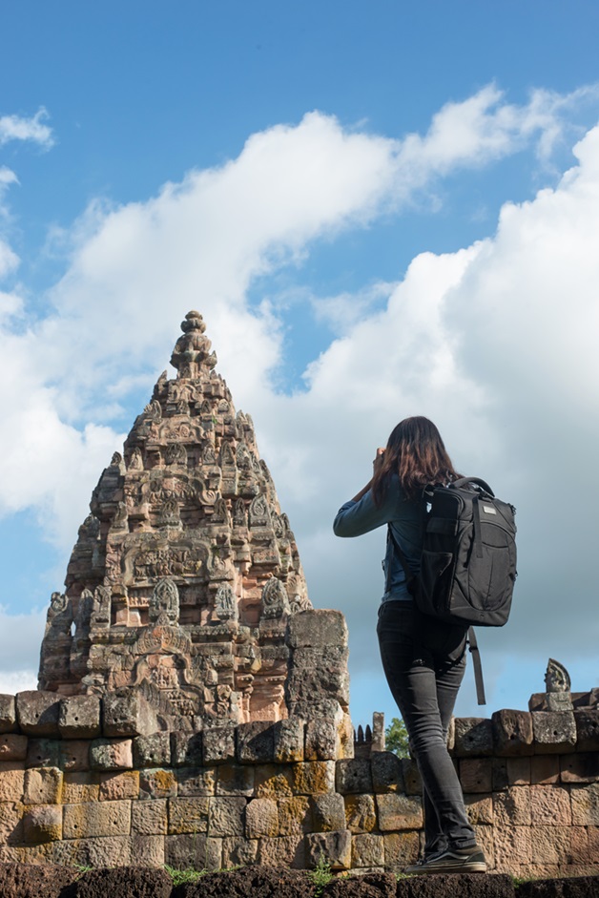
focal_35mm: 50
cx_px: 300
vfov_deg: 39.6
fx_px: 1247
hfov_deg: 27.0
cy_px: 449
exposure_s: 1/320
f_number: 10
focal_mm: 50
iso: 200
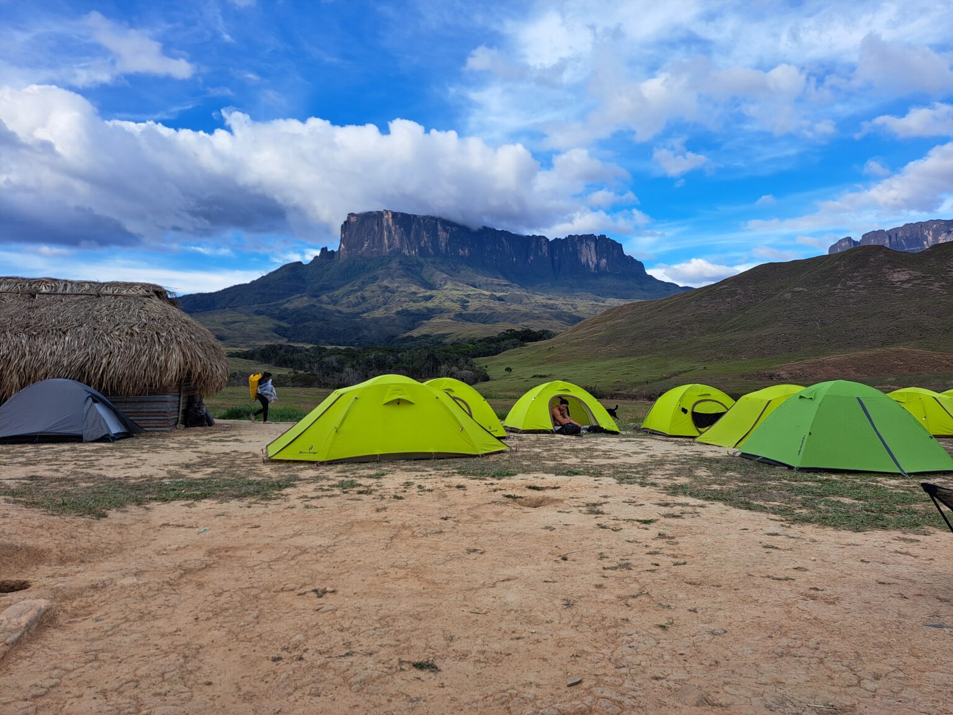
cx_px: 476
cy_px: 358
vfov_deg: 56.8
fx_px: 661
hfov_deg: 71.6
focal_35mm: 24
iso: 50
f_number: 1.8
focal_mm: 5.23
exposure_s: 1/799
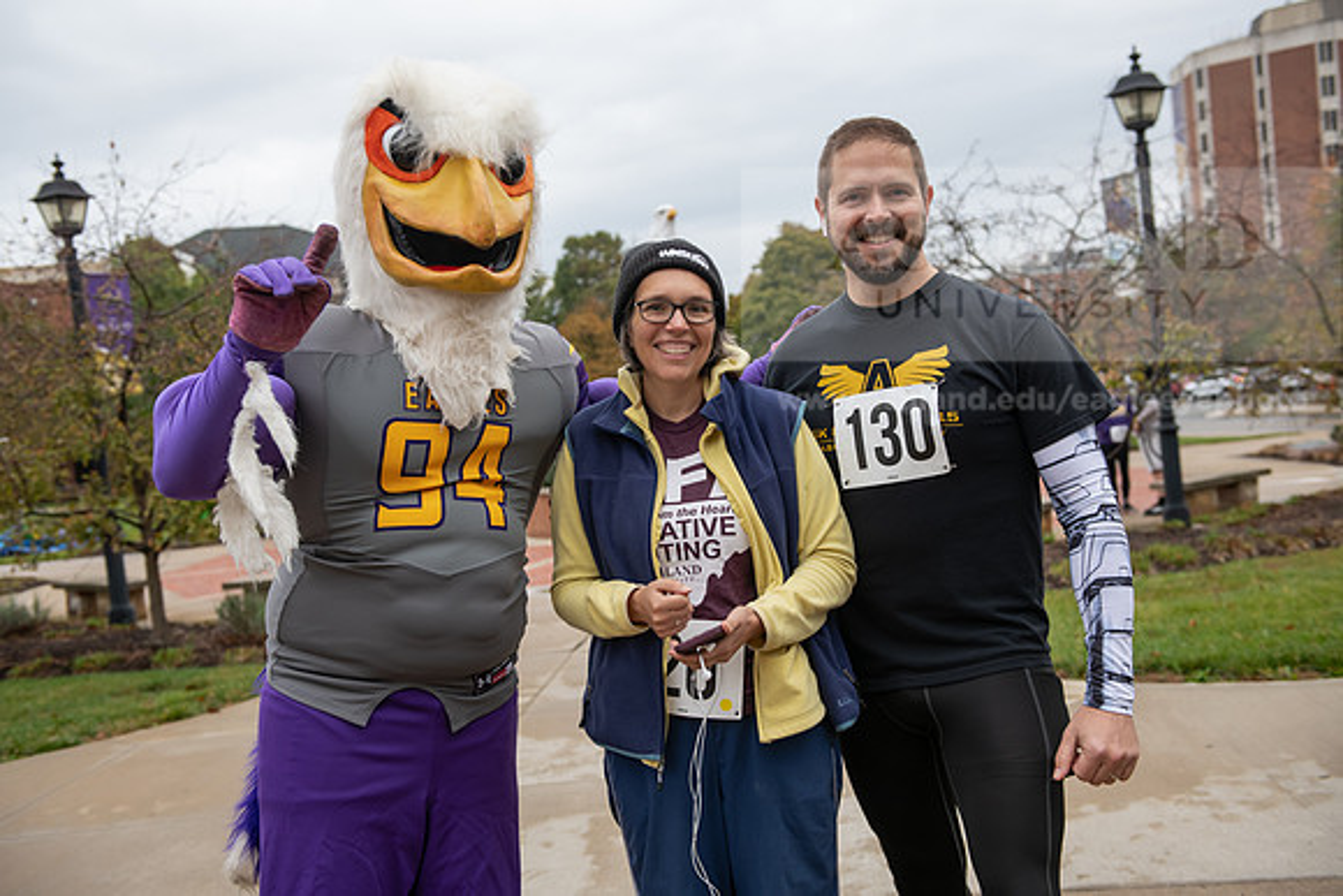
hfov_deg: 48.4
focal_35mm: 40
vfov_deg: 33.4
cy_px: 448
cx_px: 672
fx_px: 1493
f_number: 4
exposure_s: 1/320
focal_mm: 40
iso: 400
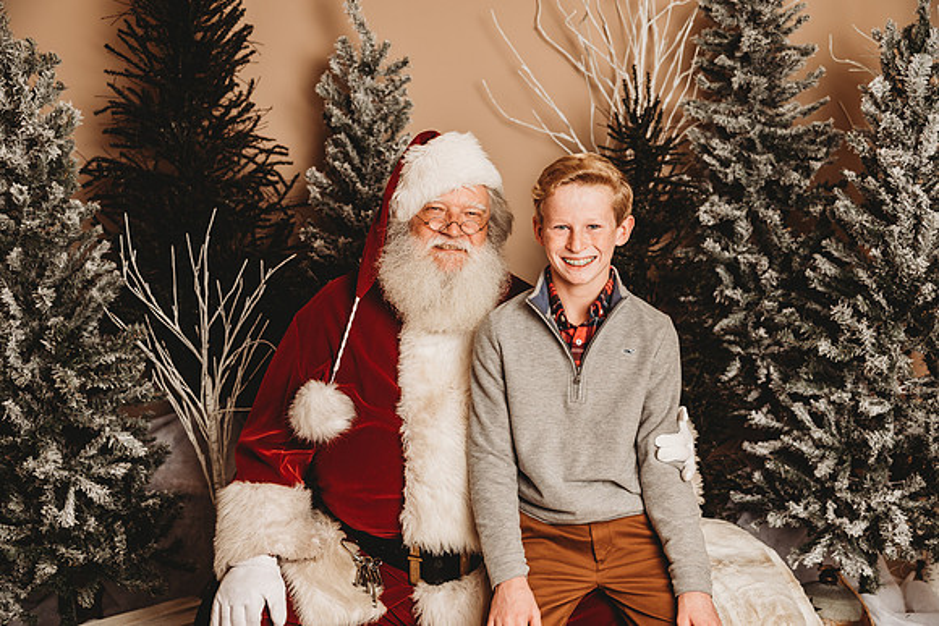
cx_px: 470
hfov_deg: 44.5
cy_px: 313
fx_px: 1148
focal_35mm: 44
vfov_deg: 30.5
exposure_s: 1/160
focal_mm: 44
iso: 100
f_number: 4
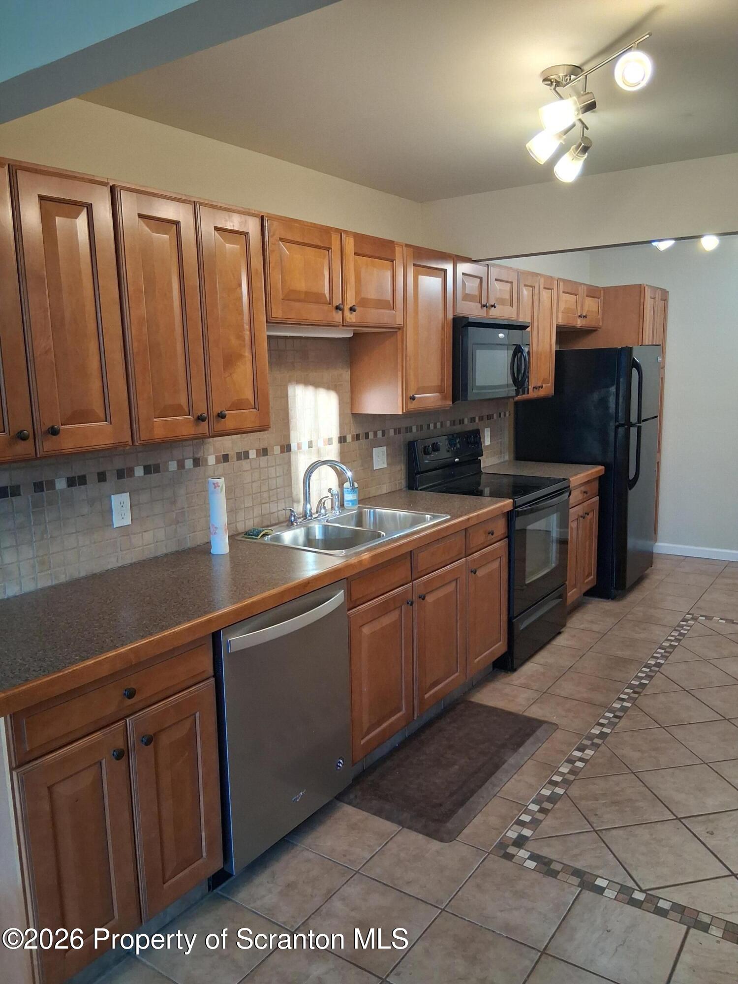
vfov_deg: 67.3
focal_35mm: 26
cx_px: 369
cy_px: 492
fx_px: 739
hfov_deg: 53.1
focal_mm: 3.98
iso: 320
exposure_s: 1/100
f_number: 1.8
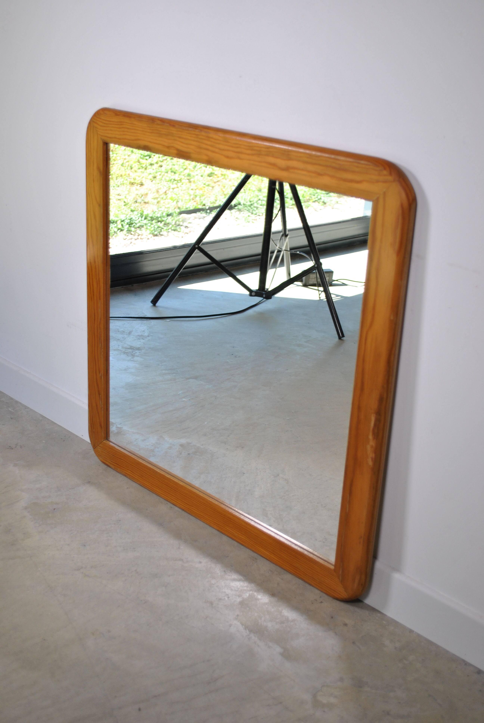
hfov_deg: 29.9
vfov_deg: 43.6
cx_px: 242
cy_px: 362
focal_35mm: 45
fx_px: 905
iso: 200
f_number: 4.5
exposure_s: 1/125
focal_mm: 30
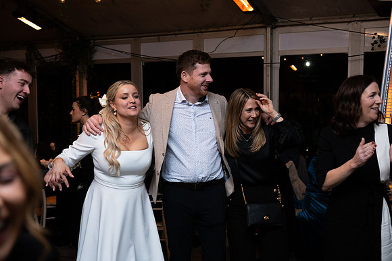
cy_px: 130
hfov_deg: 36.2
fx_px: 599
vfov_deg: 24.6
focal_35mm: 55
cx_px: 196
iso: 800
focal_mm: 55
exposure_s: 1/160
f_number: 3.5
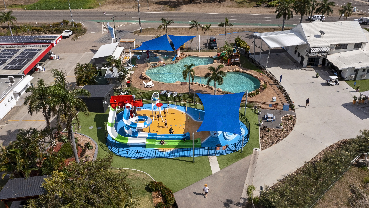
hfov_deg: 62.6
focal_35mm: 31
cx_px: 189
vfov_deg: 37.8
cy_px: 97
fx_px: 303
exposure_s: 1/800
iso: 100
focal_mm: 10.26
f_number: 7.1
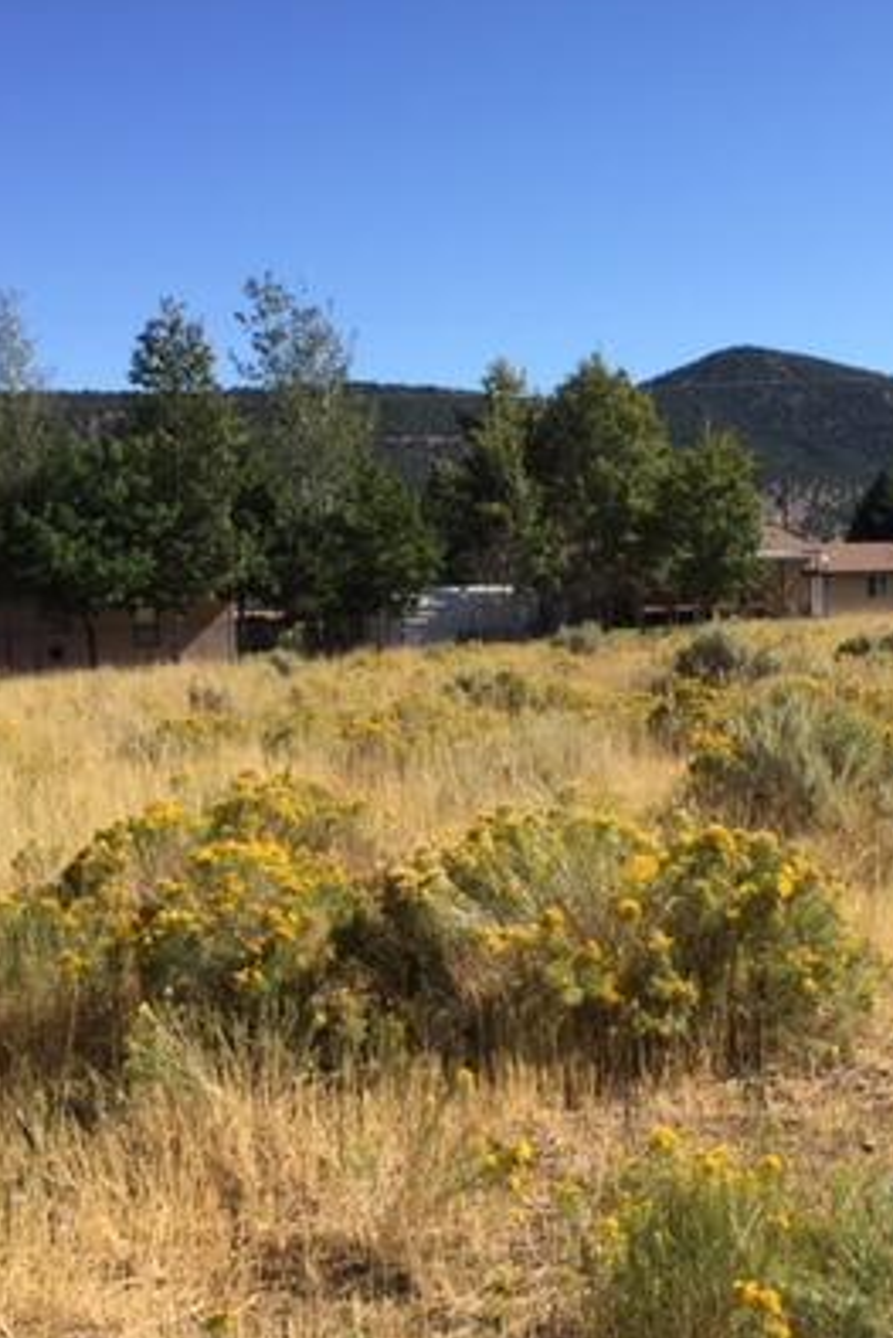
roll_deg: +0.9
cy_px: 666
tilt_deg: -2.5
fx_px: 1821
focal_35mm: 49
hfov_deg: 27.3
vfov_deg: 40.3
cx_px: 618
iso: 32
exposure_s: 1/1582
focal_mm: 4.15
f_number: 2.2
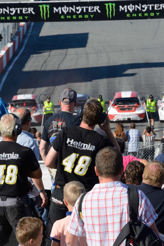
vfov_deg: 8.7
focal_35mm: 237
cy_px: 123
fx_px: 1618
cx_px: 113
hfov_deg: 5.8
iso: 100
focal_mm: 105
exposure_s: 1/200
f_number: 8
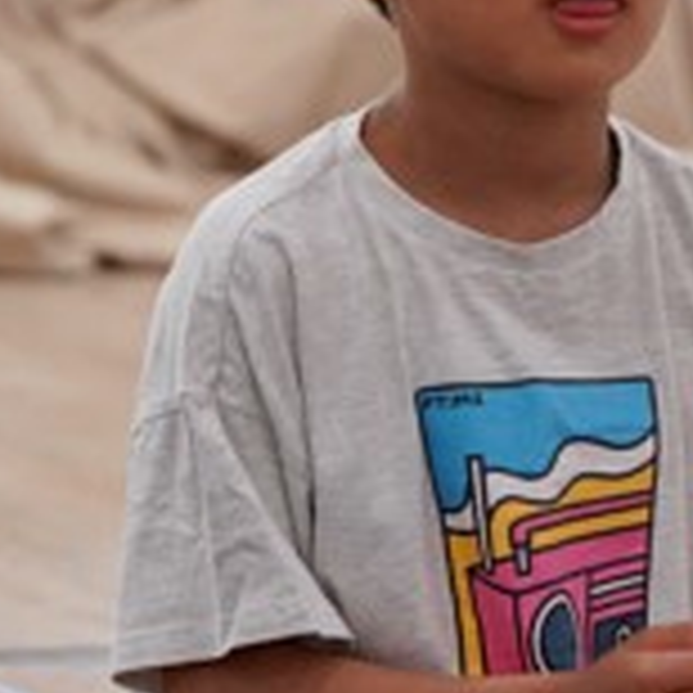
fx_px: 22514
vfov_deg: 1.8
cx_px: -297
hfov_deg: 1.8
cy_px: -68
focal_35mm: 994
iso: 1600
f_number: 4
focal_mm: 200
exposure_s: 1/250
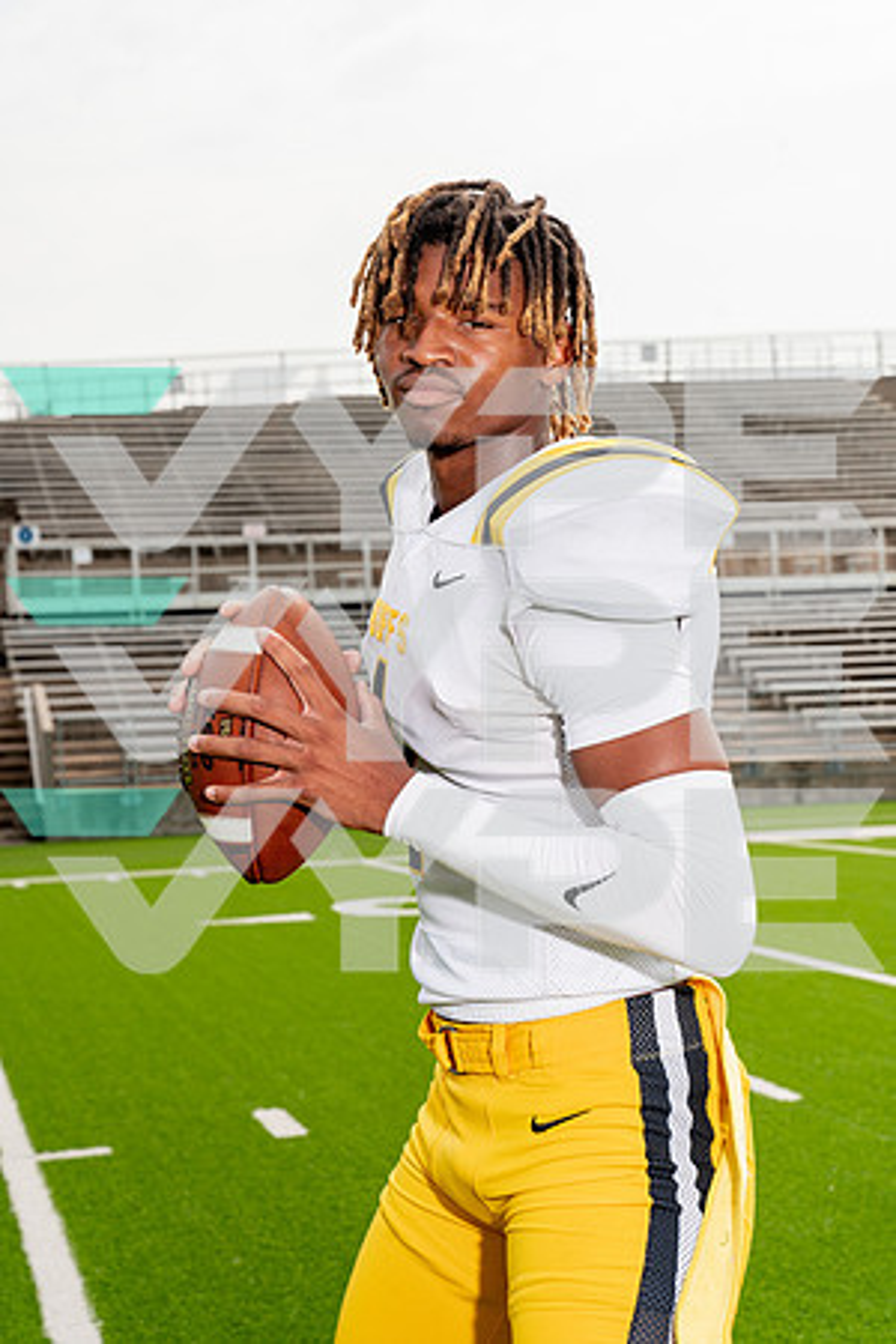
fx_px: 2613
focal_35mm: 70
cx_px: 448
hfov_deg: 19.5
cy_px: 672
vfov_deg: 28.8
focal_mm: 70
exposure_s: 1/250
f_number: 8
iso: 100
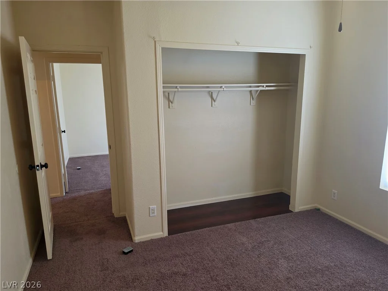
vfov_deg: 58.9
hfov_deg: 73.9
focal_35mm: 23
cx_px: 194
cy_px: 146
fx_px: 258
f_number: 1.4
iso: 200
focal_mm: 6.5
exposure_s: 1/120
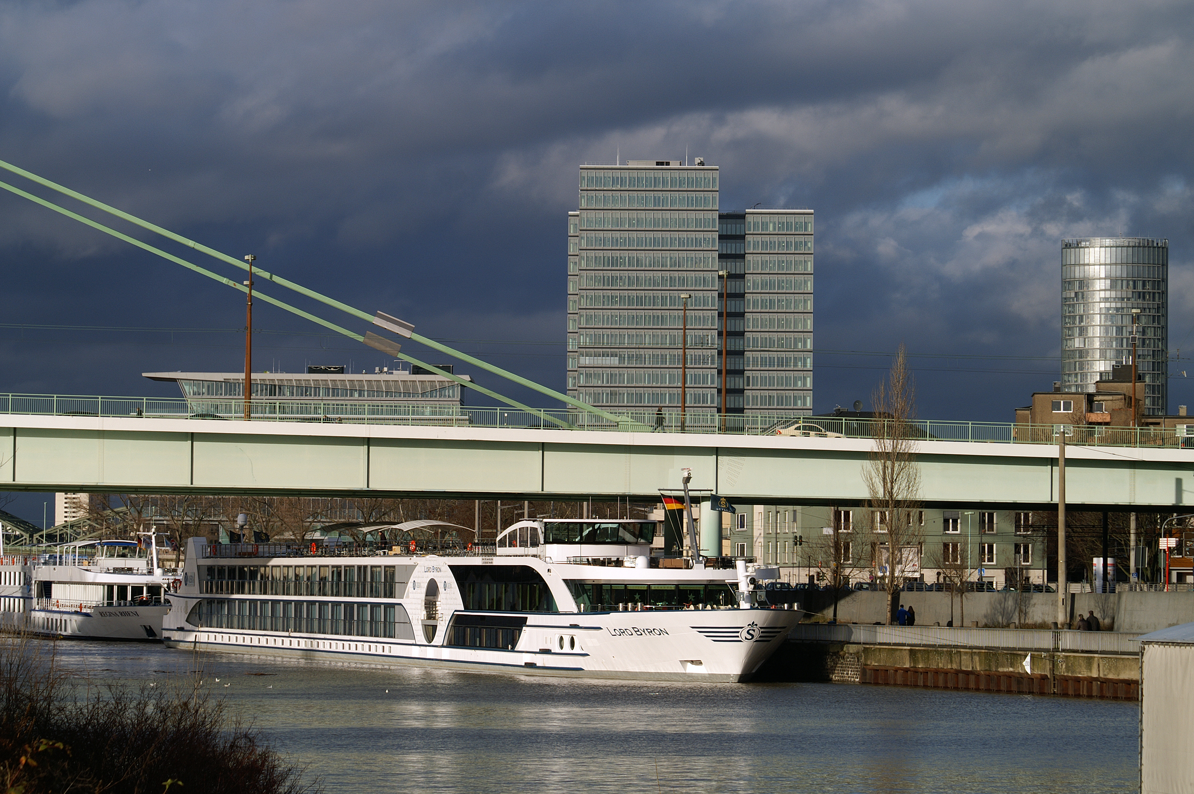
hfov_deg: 15.2
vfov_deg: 10.1
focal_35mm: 135
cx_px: 597
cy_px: 397
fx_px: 4473
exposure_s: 1/250
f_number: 10
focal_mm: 90
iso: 100
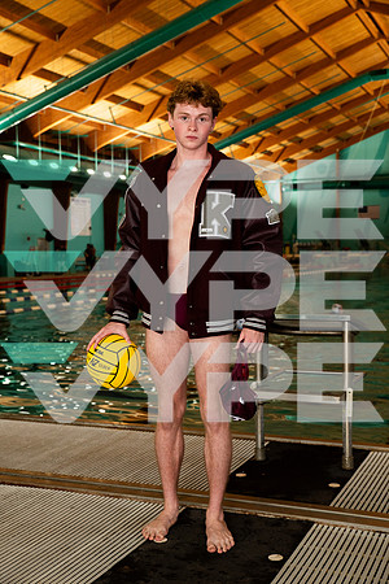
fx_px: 778
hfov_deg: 28.1
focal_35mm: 48
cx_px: 194
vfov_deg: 41.1
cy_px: 292
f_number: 5
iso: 800
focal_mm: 48
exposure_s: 1/200
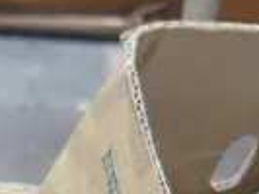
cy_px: 693
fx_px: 1610
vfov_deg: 6.1
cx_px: -631
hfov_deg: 7.5
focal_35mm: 215
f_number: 3.5
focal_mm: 14
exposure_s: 1/60
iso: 800
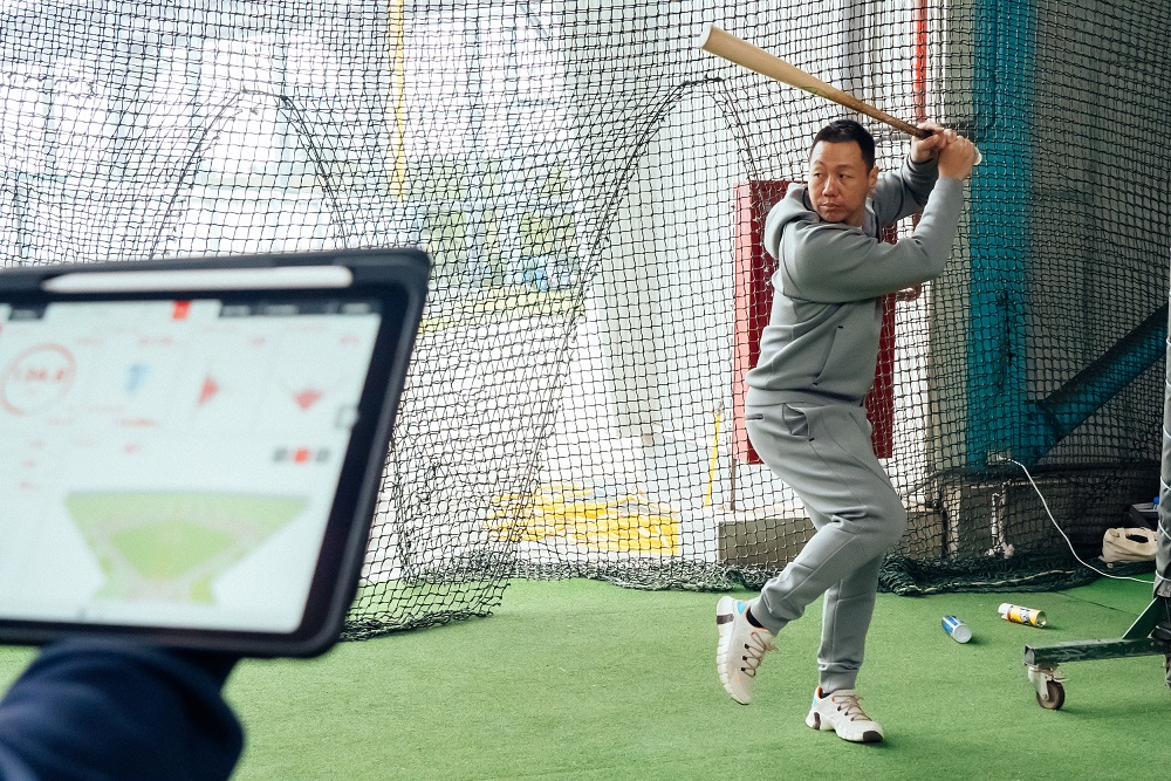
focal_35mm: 52
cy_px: 390
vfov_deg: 25.8
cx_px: 586
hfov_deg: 37.9
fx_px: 1704
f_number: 6.3
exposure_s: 1/200
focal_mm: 35
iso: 5000
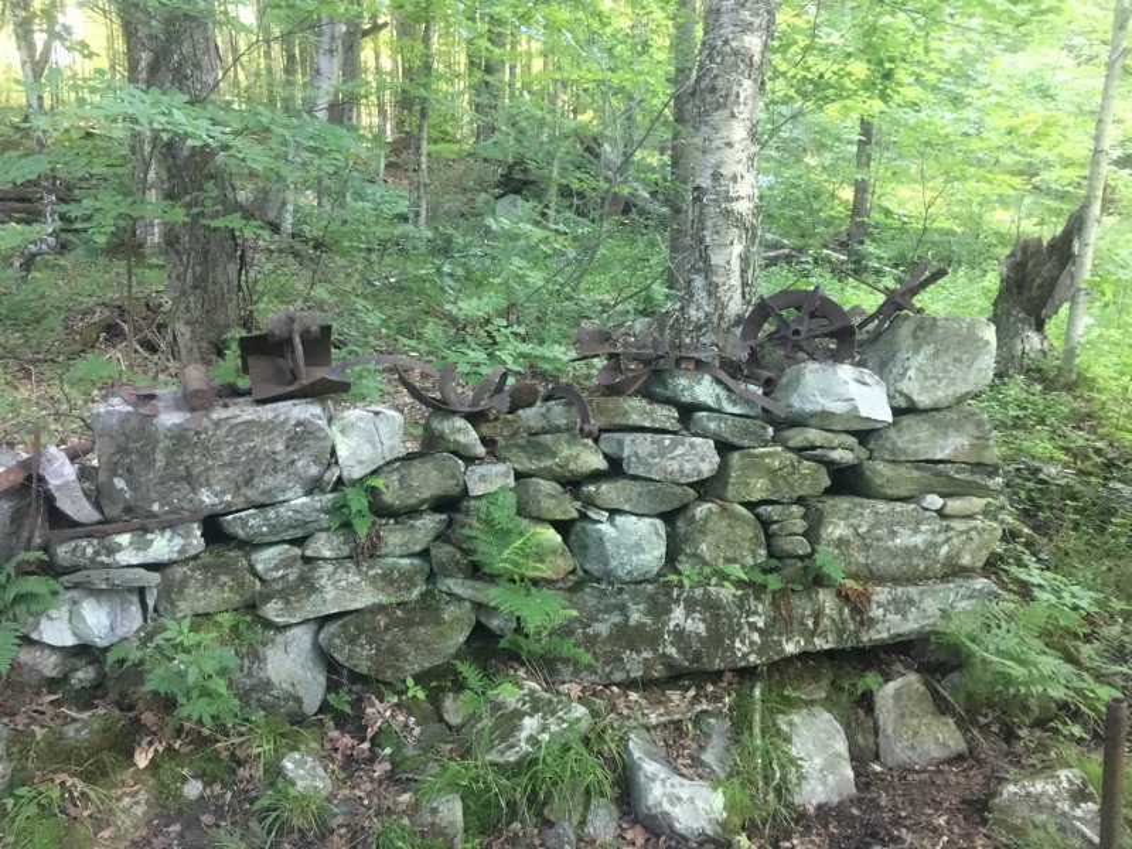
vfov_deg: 48.2
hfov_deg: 61.7
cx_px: 566
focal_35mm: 29
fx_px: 948
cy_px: 424
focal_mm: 4.15
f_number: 2.2
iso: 250
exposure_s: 1/15
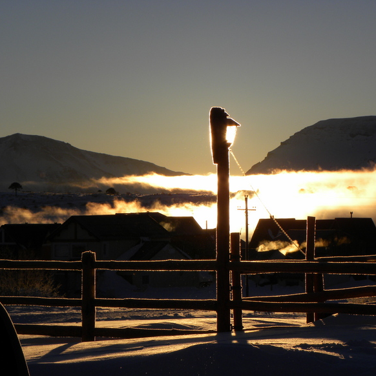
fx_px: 1536
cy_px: 189
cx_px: 236
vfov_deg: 14.0
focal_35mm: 125
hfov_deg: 13.9
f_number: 7.1
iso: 64
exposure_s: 1/532
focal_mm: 18.8
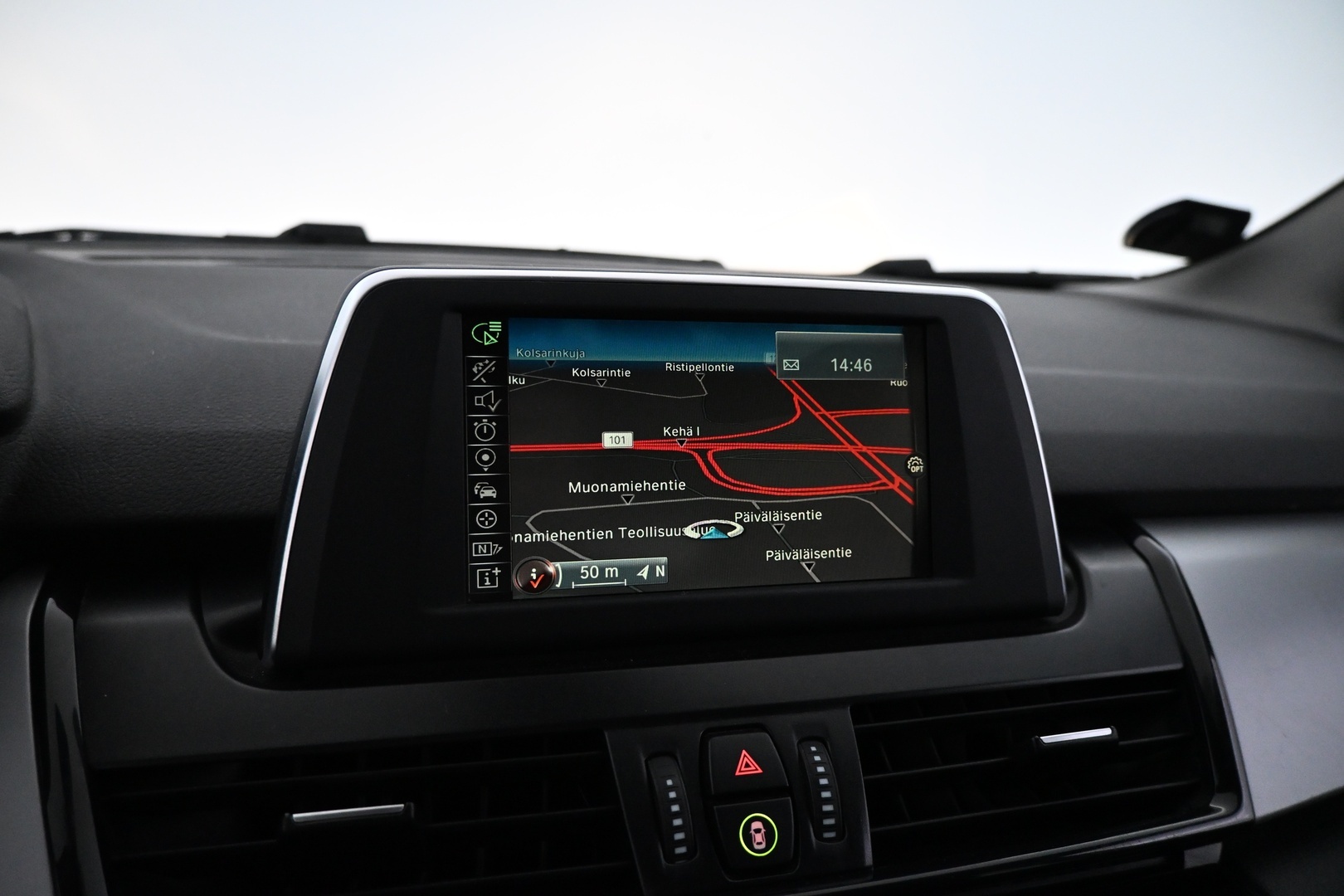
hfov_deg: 73.7
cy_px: 448
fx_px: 896
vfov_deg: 53.1
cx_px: 672
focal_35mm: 24
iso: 3200
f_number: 3.5
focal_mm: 16
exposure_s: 1/100
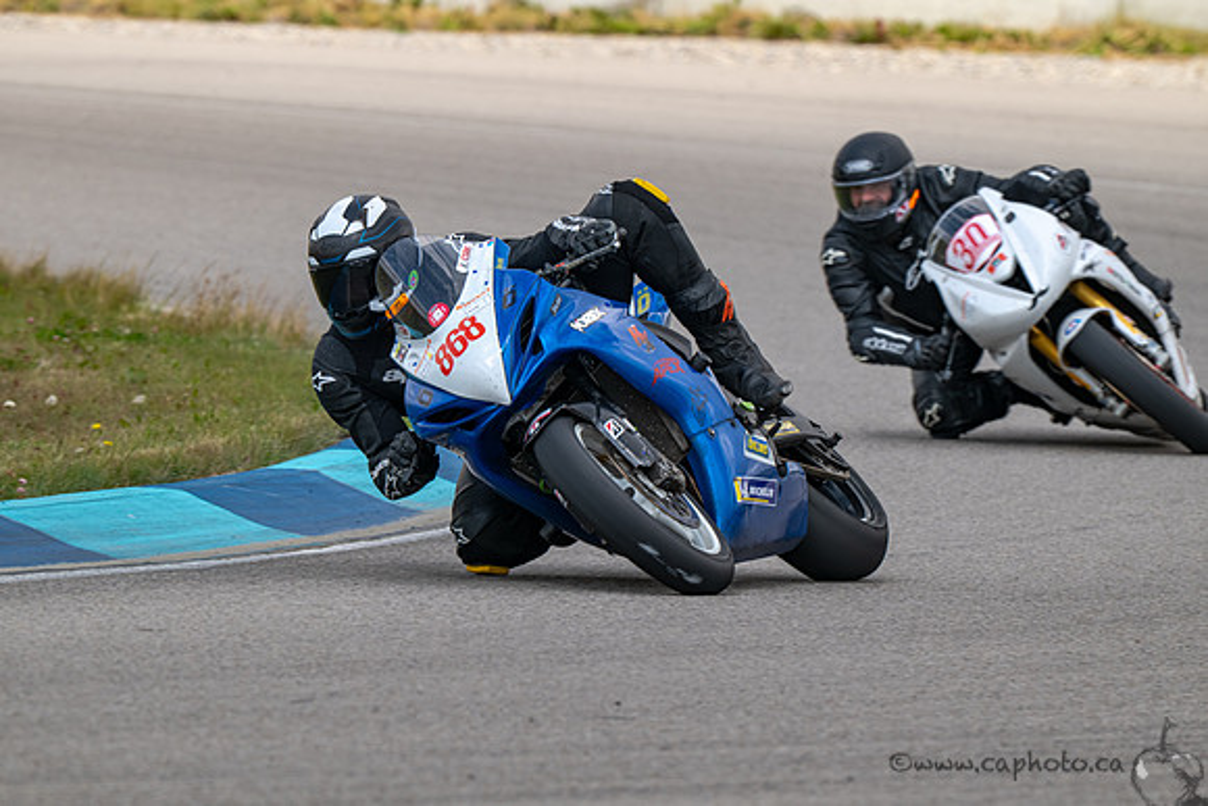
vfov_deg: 2.3
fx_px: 20137
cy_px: 403
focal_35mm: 600
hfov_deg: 3.4
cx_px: 604
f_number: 11
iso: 500
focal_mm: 600
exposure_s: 1/800
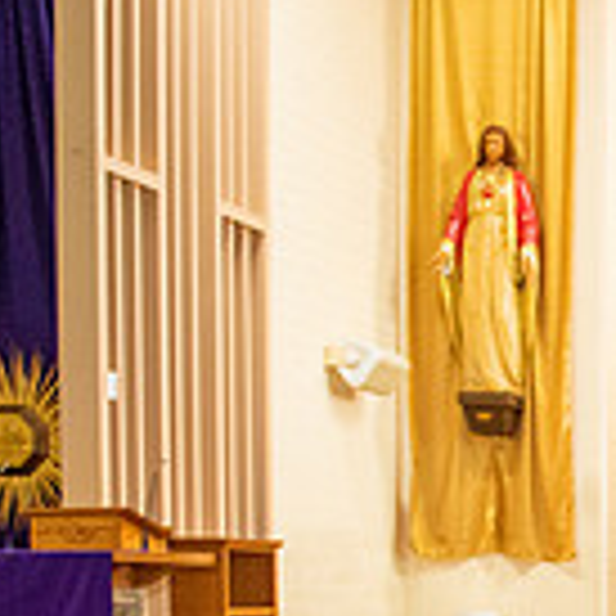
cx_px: 1135
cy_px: 754
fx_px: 1913
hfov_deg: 15.5
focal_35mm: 95
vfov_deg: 17.4
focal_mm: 24
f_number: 2.8
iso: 2000
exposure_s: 1/160
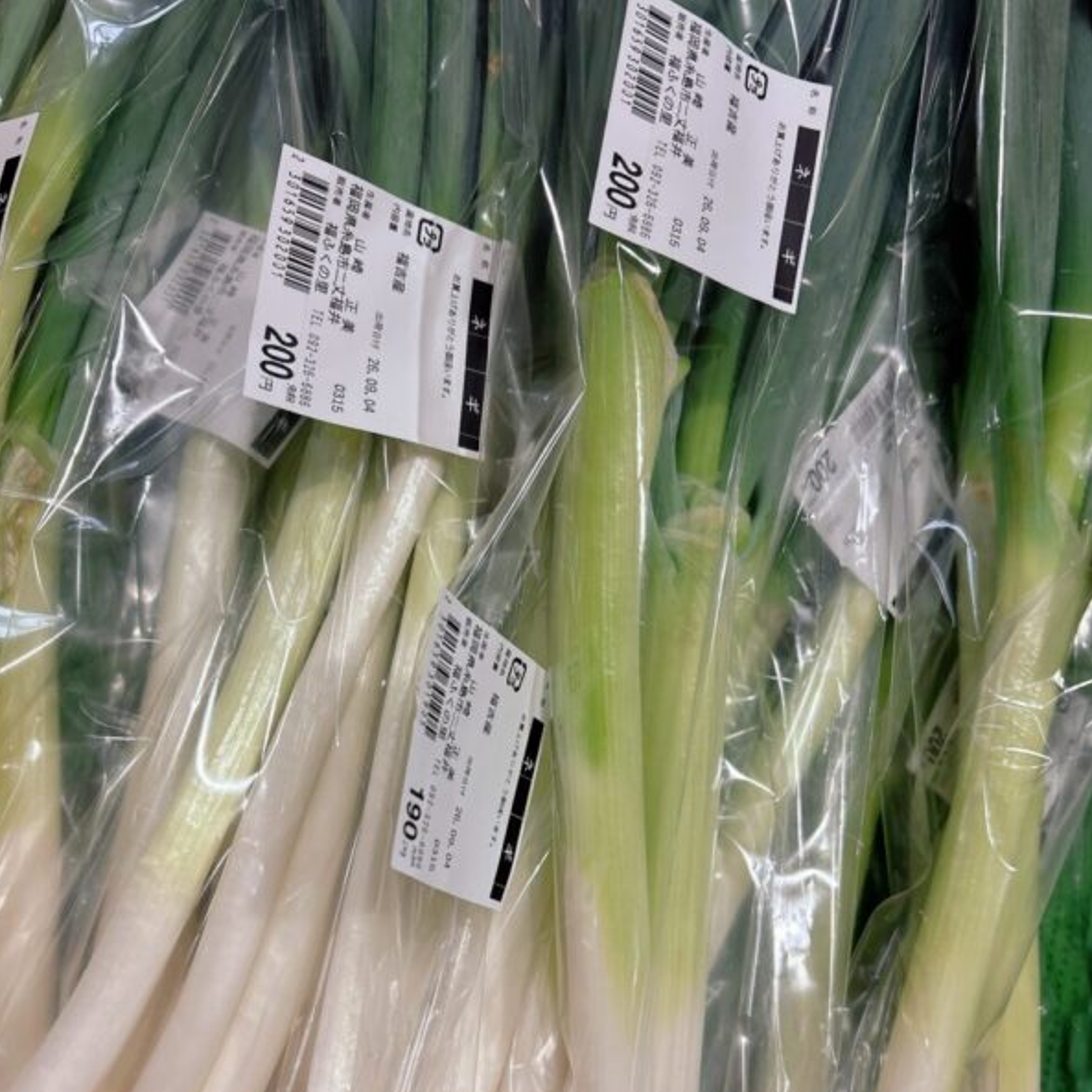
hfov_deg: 52.5
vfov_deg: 51.8
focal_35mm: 31
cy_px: 707
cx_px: 541
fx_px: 1106
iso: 100
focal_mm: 5.96
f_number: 1.6
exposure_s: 1/120
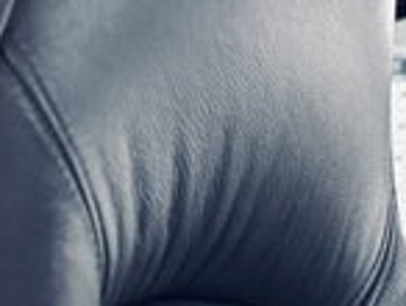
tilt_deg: +20.2
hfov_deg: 12.2
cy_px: -245
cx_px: 990
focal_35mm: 126
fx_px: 1480
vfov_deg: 11.0
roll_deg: +0.6
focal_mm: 6.76
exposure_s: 1/50
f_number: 1.78
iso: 320
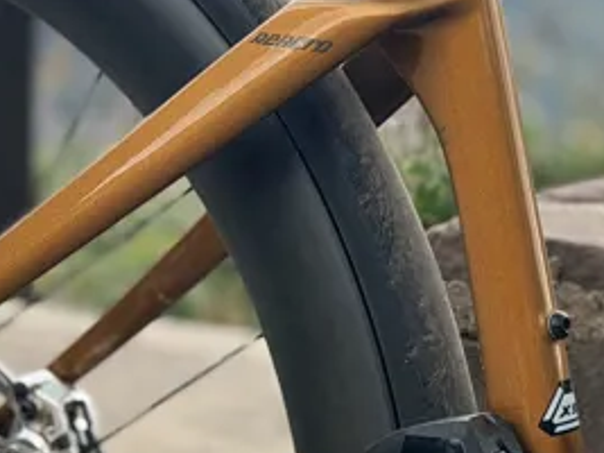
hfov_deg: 13.3
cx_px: 731
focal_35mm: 144
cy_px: 88
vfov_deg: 10.3
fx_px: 2511
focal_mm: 6.76
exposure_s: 1/1353
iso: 80
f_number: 1.78
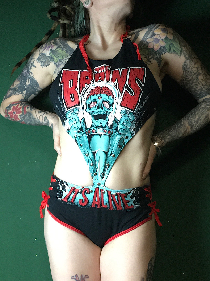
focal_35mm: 29
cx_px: 105
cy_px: 140
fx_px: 235
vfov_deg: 61.7
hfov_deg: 48.2
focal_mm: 4.15
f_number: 2.2
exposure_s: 1/17
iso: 200
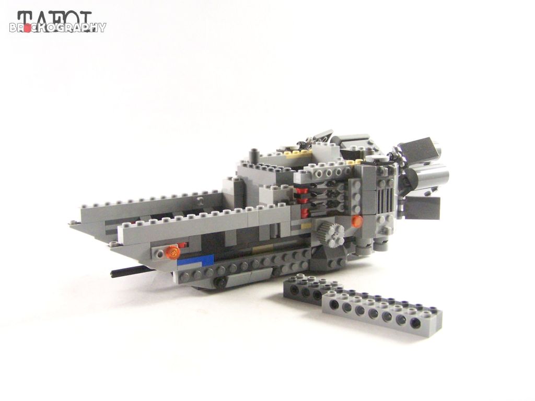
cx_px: 268
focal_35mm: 40
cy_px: 200
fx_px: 618
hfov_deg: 46.8
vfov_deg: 36.0
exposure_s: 1/60
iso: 400
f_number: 3.2
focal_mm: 6.7
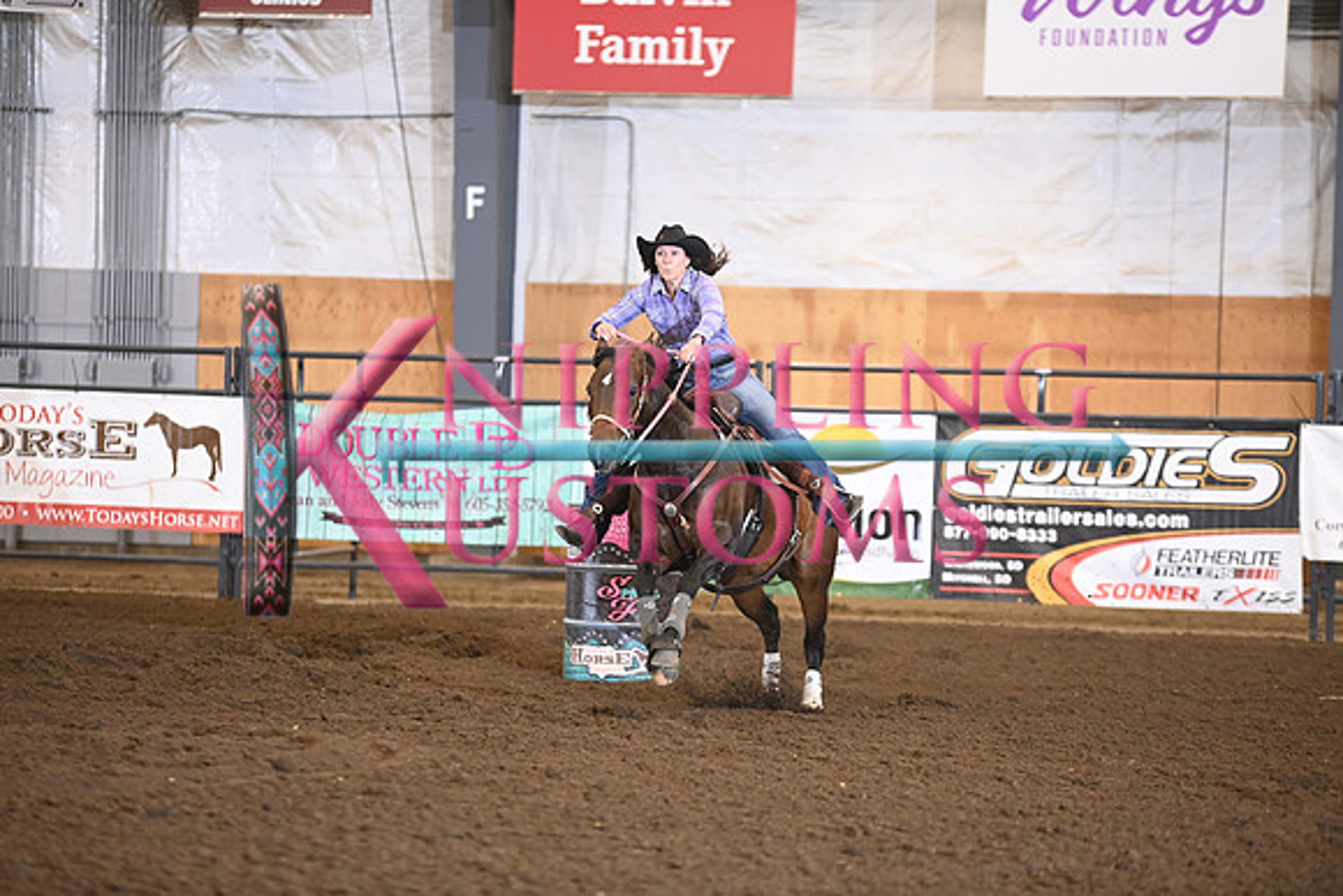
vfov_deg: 7.9
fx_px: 6530
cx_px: 672
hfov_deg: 11.7
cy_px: 448
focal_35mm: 175
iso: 1600
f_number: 2.8
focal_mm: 175
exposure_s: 1/250
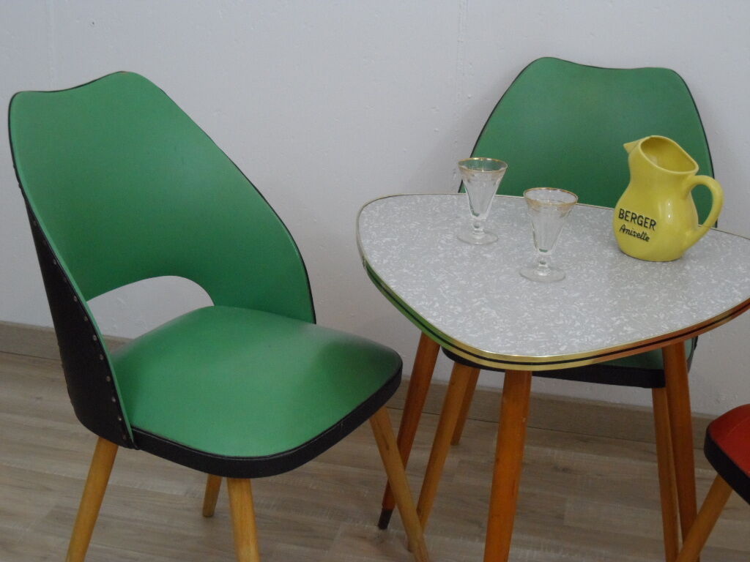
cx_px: 375
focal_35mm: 50
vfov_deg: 29.1
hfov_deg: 38.2
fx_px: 1083
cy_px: 281
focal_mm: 9.3
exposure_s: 1/30
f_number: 4.7
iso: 400
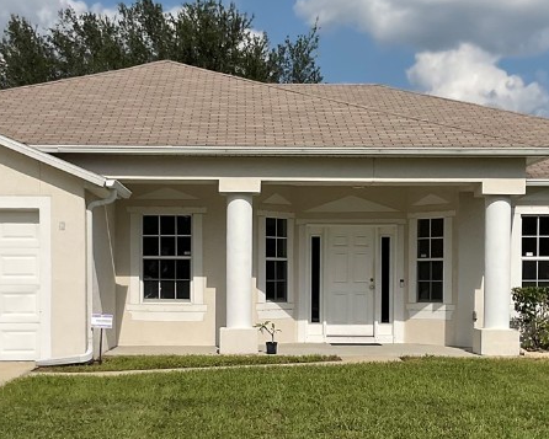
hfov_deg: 29.1
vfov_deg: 23.3
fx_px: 1056
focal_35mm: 65
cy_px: 307
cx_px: 262
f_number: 1.8
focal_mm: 3
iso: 16
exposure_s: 1/4785
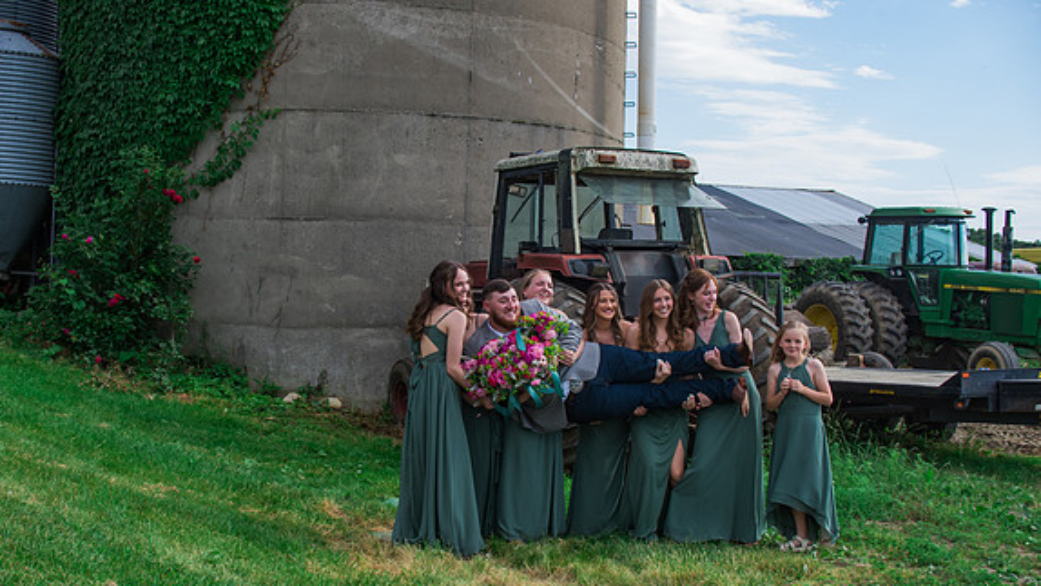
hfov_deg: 44.5
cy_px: 343
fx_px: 1270
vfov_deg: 25.9
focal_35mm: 46
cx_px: 464
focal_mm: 35
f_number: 7.1
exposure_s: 1/320
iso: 250
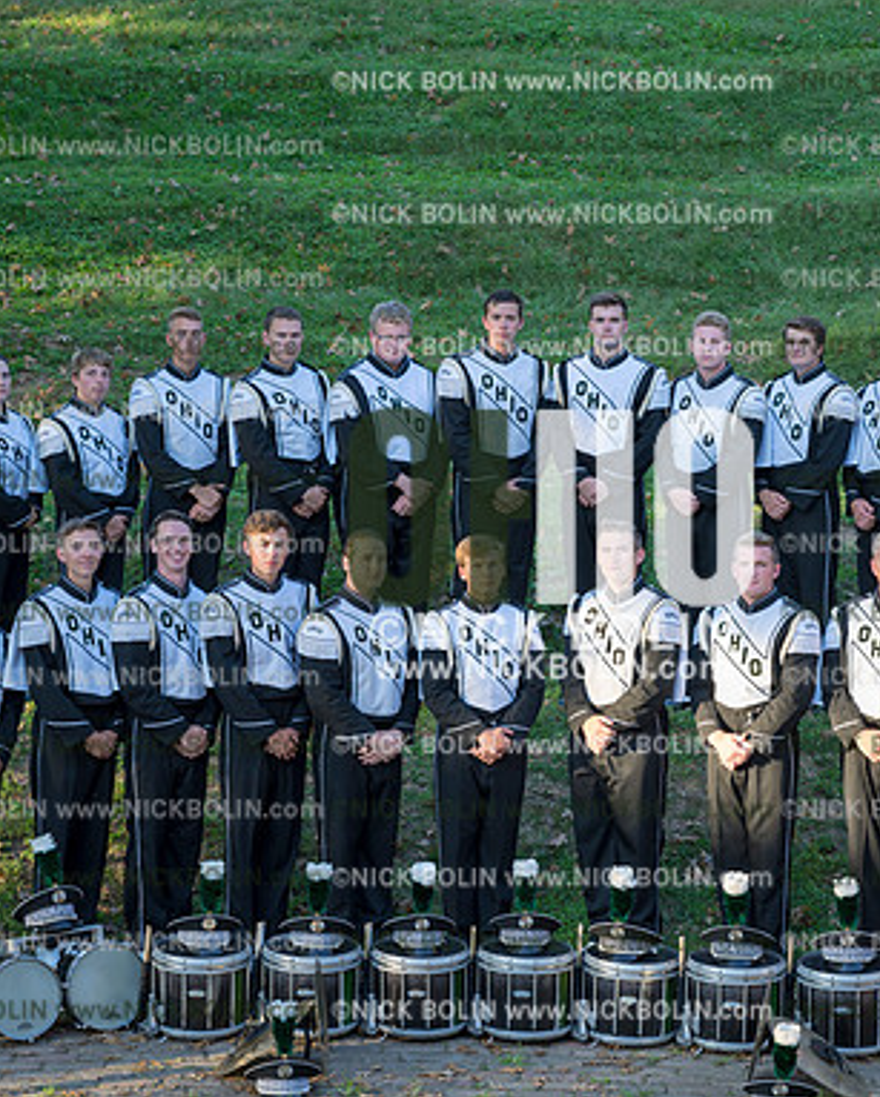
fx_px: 3187
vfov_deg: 19.5
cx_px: 550
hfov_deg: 15.7
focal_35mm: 98
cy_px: 546
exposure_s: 1/160
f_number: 4
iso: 125
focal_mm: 69
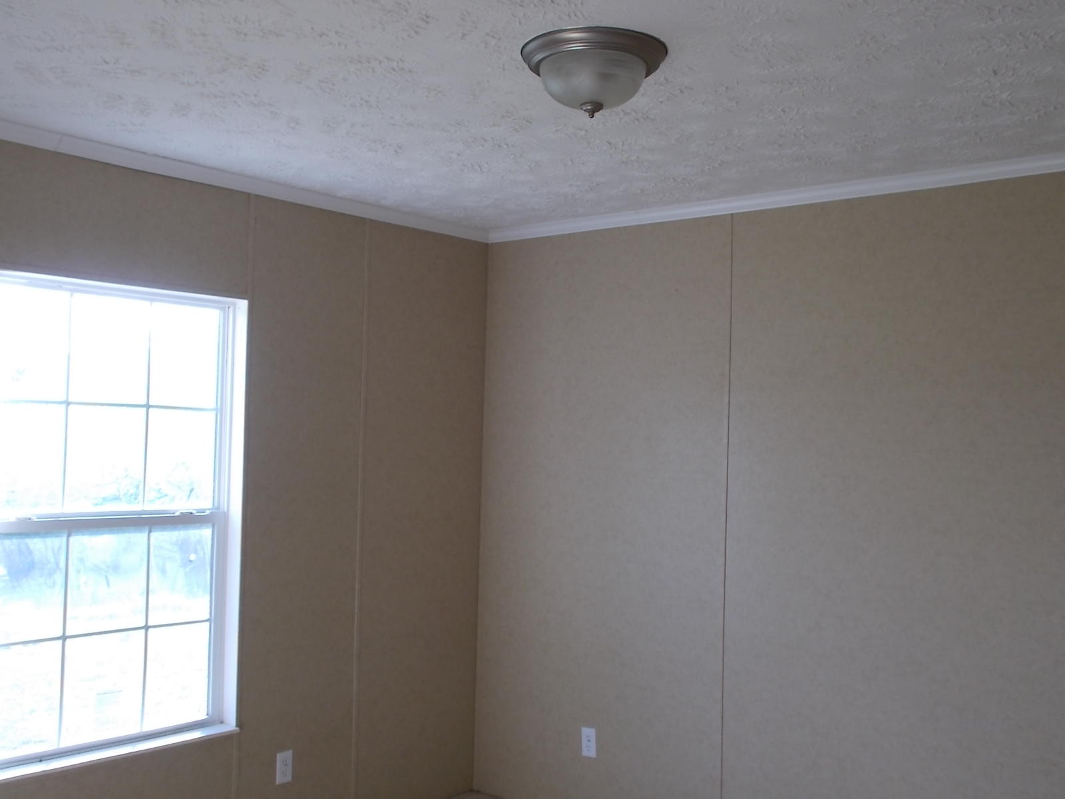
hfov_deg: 47.9
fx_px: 1200
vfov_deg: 36.8
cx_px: 532
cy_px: 400
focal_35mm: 39
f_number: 3.9
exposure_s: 1/40
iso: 80
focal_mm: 6.9
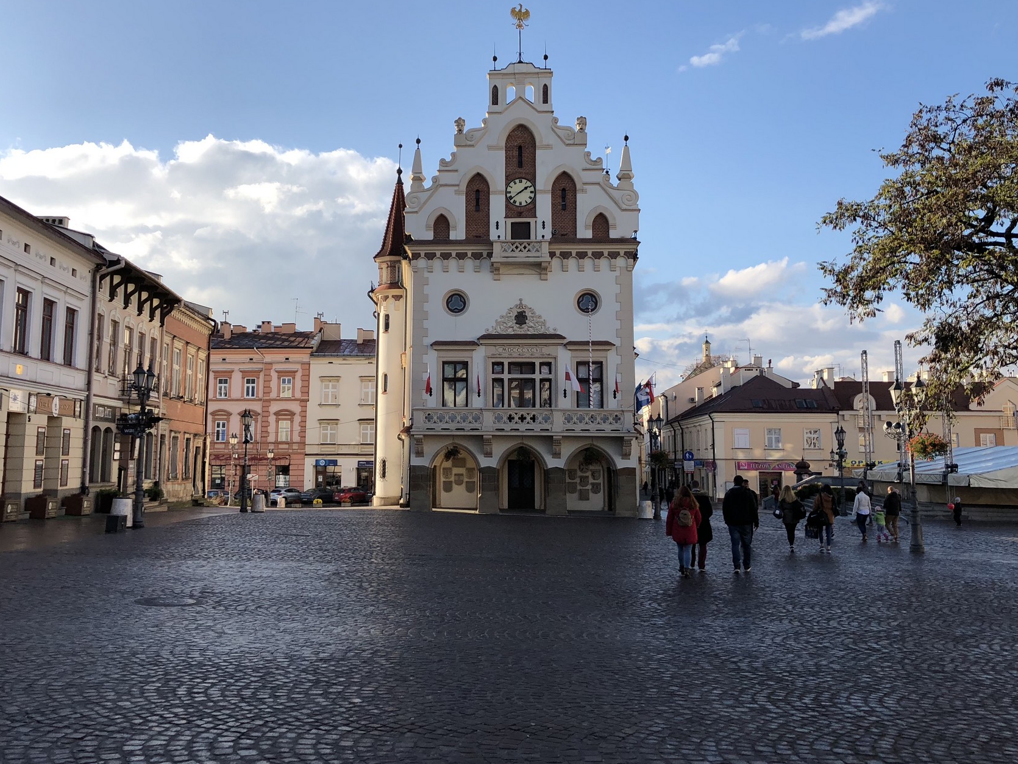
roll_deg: +0.1
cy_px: 336
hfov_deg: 52.5
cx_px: 455
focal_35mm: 35
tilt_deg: +6.6
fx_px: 1029
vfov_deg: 40.6
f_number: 1.8
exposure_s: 1/1517
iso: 20
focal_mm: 3.99
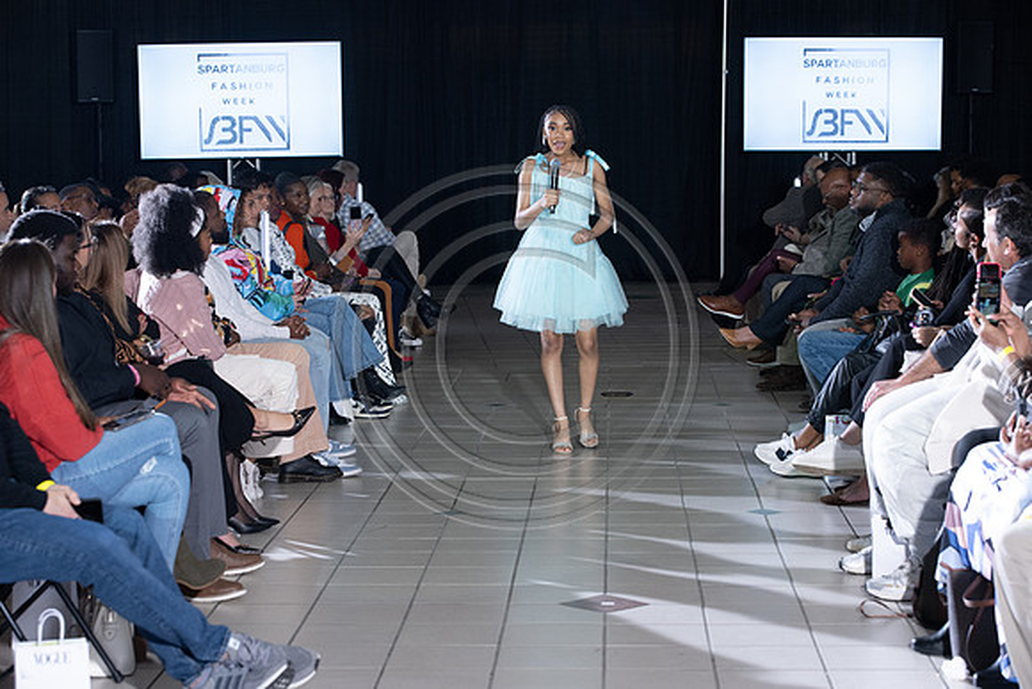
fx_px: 2437
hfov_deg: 23.9
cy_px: 344
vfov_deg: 16.1
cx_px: 516
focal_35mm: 85
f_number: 5
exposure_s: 1/160
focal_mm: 85
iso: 1250
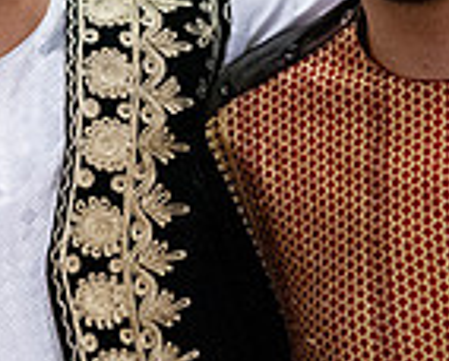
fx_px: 3566
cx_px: -329
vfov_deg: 5.8
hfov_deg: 7.0
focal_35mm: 268
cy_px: 163
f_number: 4
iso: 32000
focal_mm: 70
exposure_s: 1/320
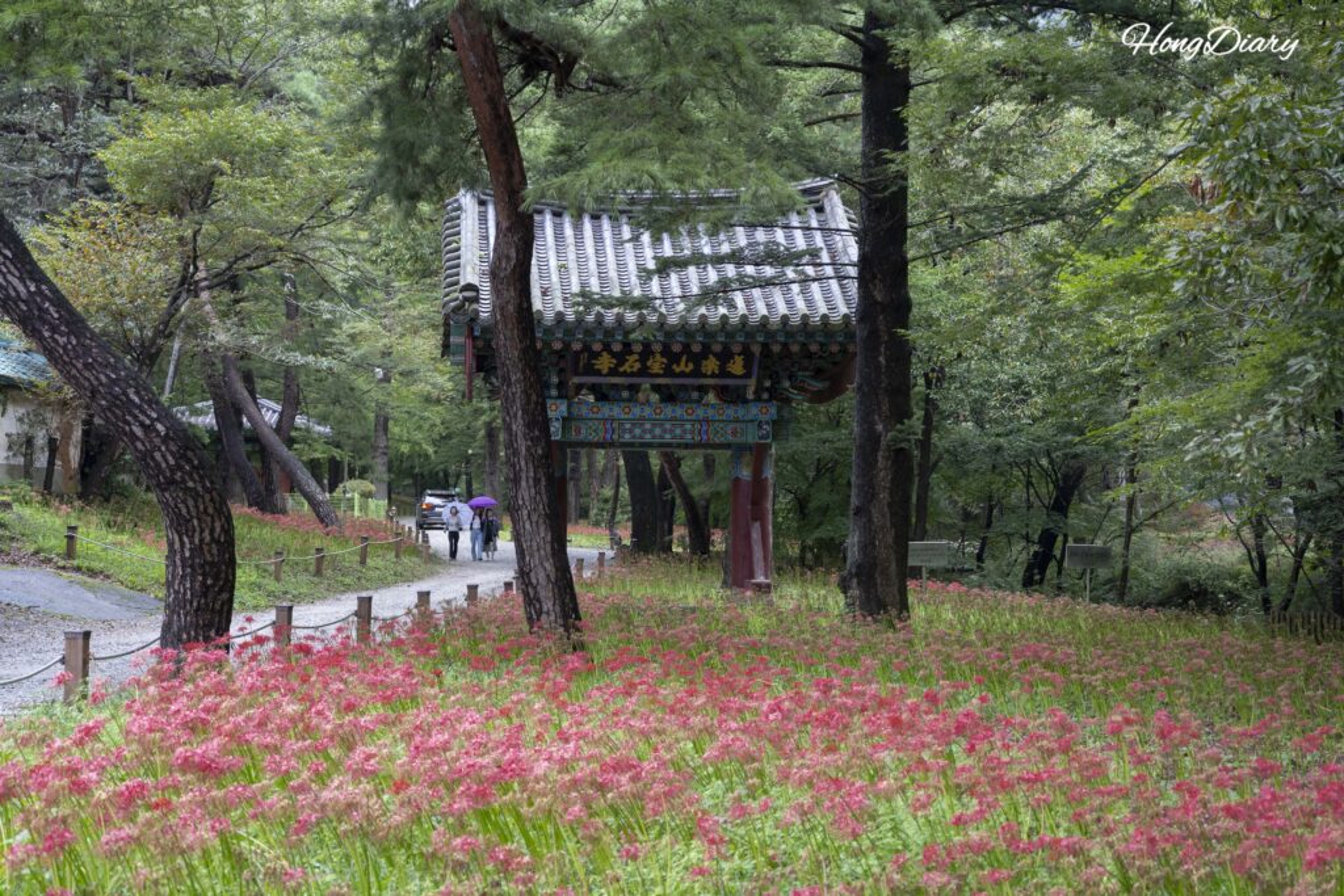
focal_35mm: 60
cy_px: 448
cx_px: 672
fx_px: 2240
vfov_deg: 22.6
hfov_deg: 33.4
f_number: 5.6
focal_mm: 60
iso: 1600
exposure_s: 1/160
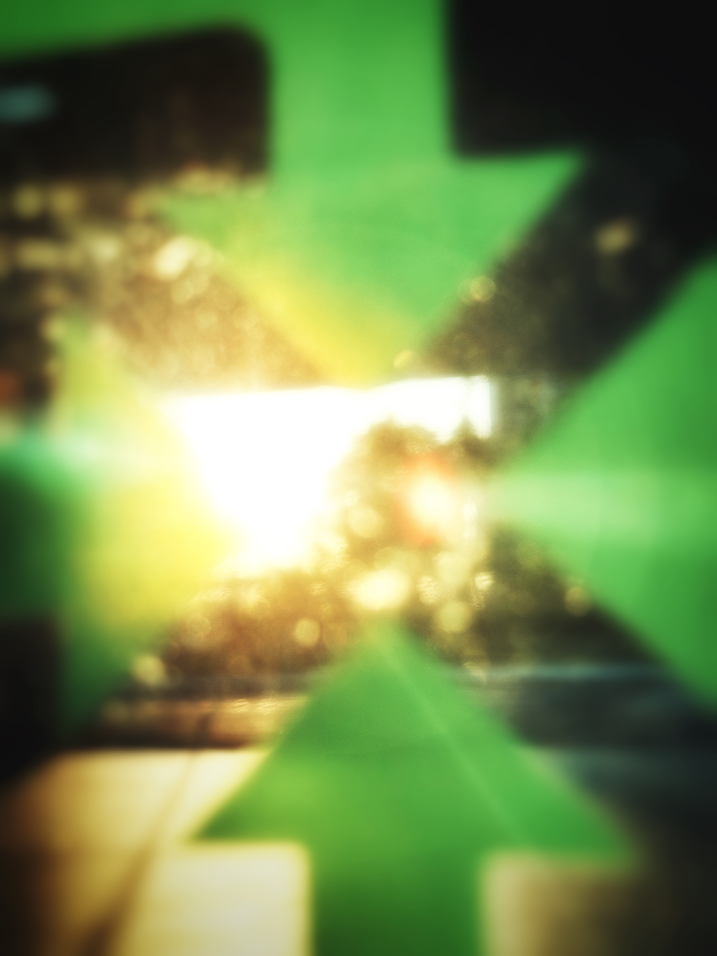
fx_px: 1326
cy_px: 478
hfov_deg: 30.3
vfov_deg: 39.7
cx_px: 358
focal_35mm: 48
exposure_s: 1/393
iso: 64
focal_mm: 6.86
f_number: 1.78
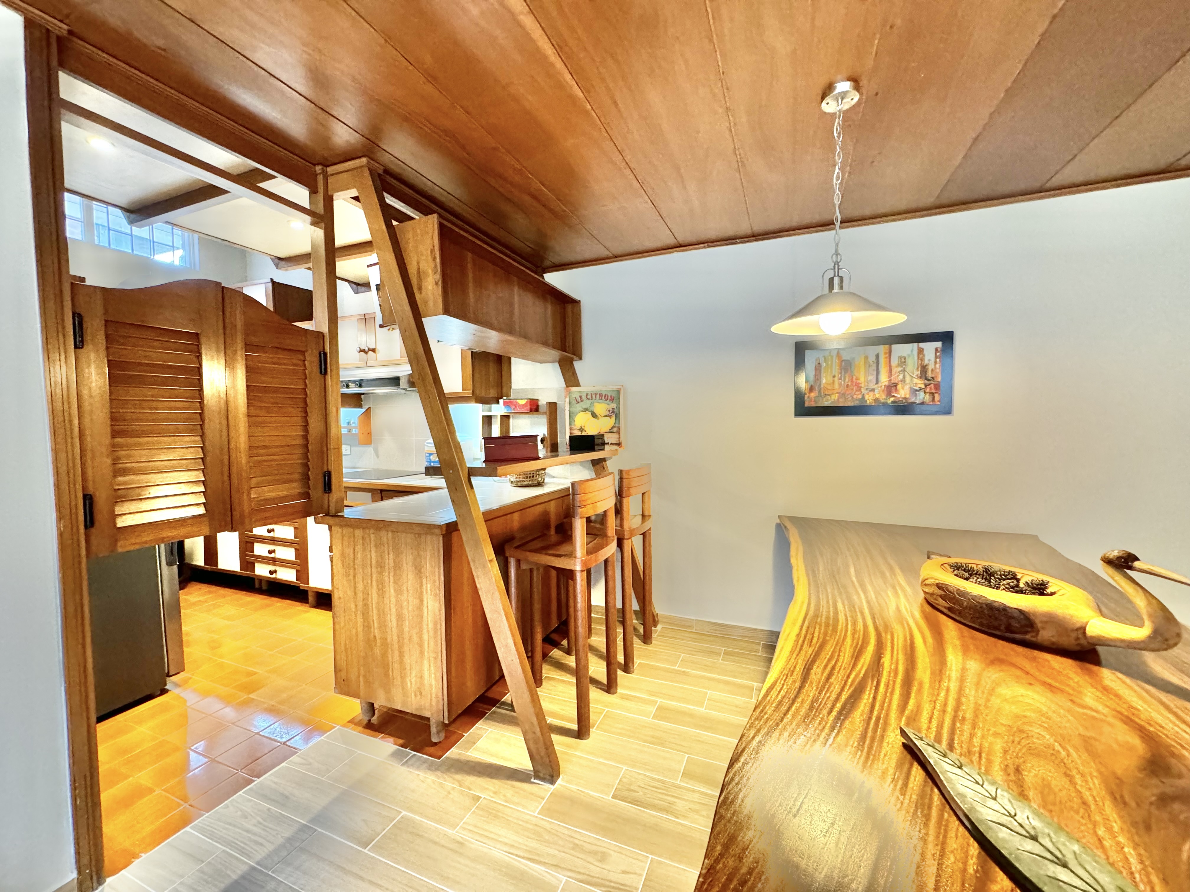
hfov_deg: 102.1
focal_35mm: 14
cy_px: 446
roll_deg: +0.5
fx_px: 481
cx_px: 595
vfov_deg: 85.7
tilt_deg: -3.0
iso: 400
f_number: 2.2
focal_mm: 2.22
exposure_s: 1/60
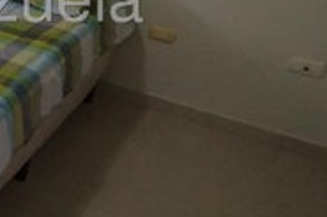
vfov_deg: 23.9
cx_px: -196
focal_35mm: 54
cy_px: -2
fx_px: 490
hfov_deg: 25.1
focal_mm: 1.65
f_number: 2.2
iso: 125
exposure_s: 1/40
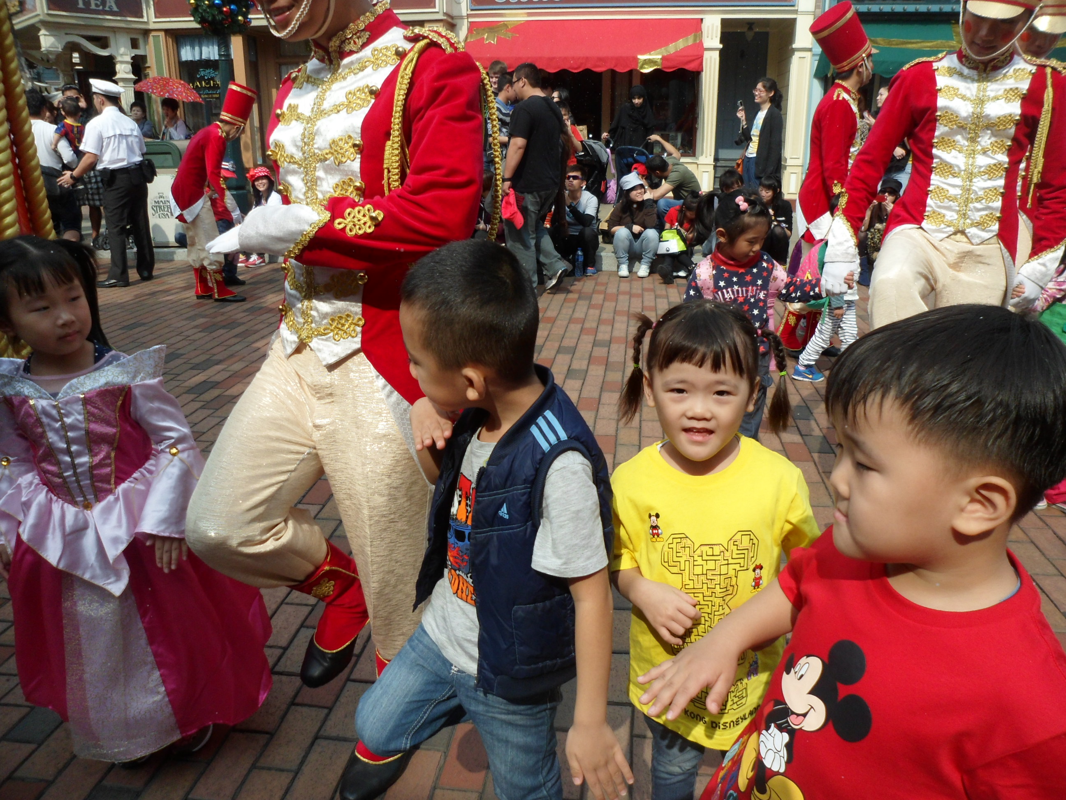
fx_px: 801
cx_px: 533
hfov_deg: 67.3
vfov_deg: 53.1
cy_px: 400
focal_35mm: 26
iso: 80
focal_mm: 4.9
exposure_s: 1/1000
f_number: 3.3
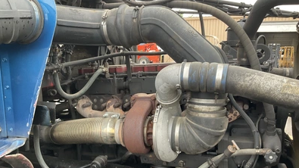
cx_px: 150
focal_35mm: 32
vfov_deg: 36.6
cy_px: 98
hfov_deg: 61.0
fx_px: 254
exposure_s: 1/122
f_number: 1.8
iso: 64
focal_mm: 3
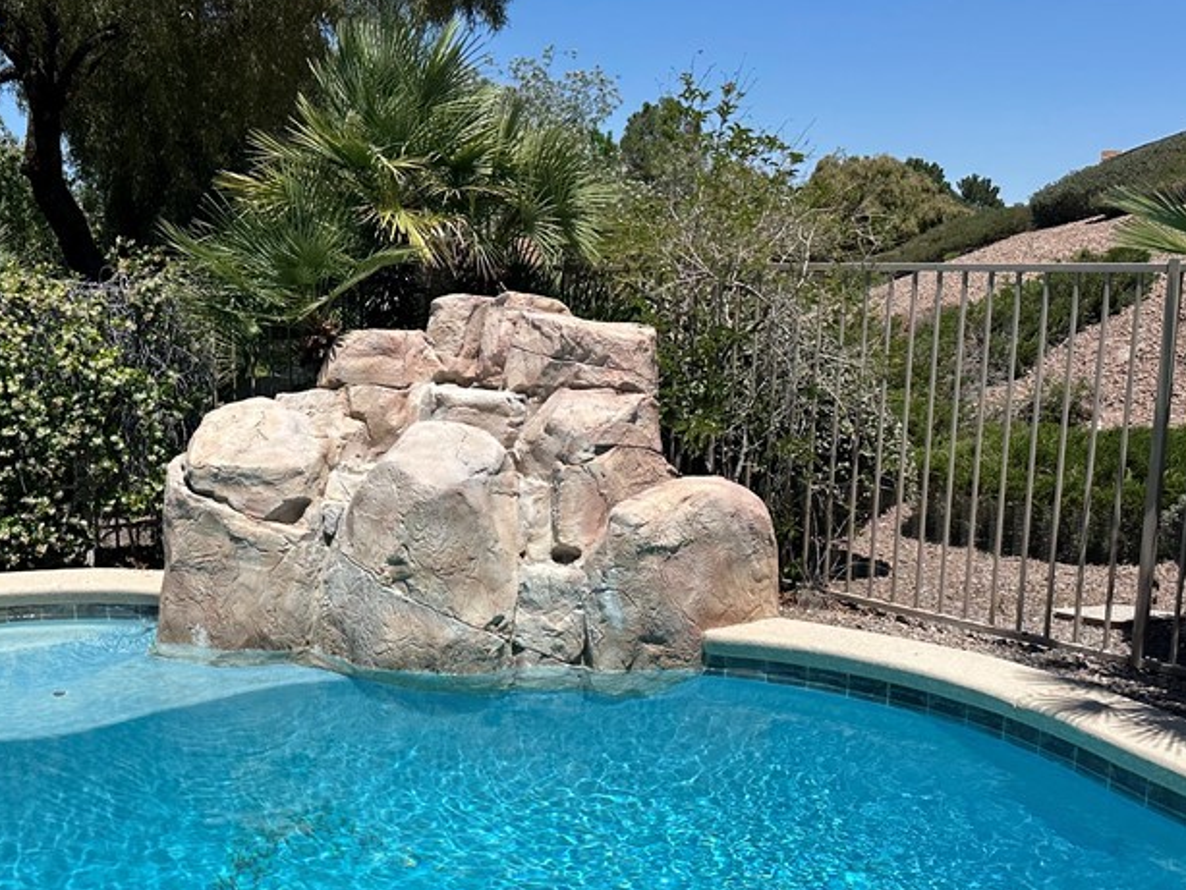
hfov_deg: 45.7
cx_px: 346
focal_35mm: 40
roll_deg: -0.5
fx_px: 1371
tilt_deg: -10.0
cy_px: 531
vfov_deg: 35.9
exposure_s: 1/8929
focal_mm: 6.86
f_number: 1.78
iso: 80
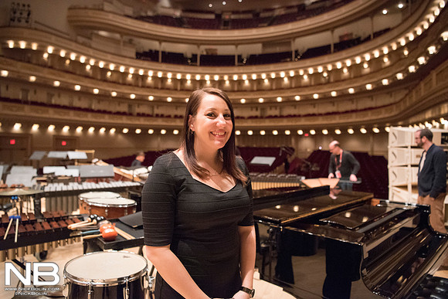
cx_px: 224
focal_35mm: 24
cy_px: 150
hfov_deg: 73.7
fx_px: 299
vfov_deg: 53.2
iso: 12800
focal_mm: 24
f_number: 2.8
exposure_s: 1/640
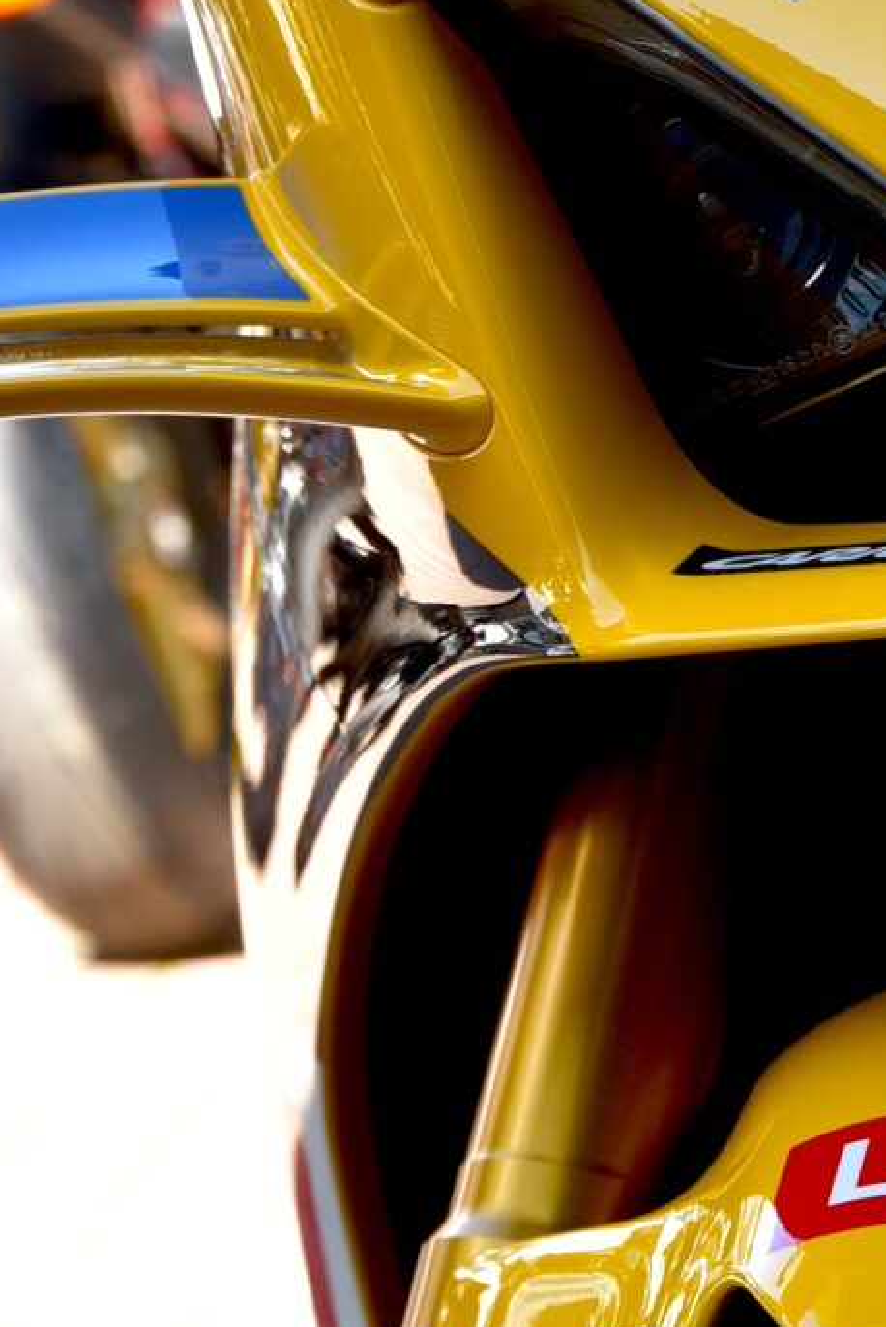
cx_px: 1359
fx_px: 7154
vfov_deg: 10.6
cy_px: 764
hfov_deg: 7.0
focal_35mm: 194
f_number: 5.6
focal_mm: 52
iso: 200
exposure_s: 1/125
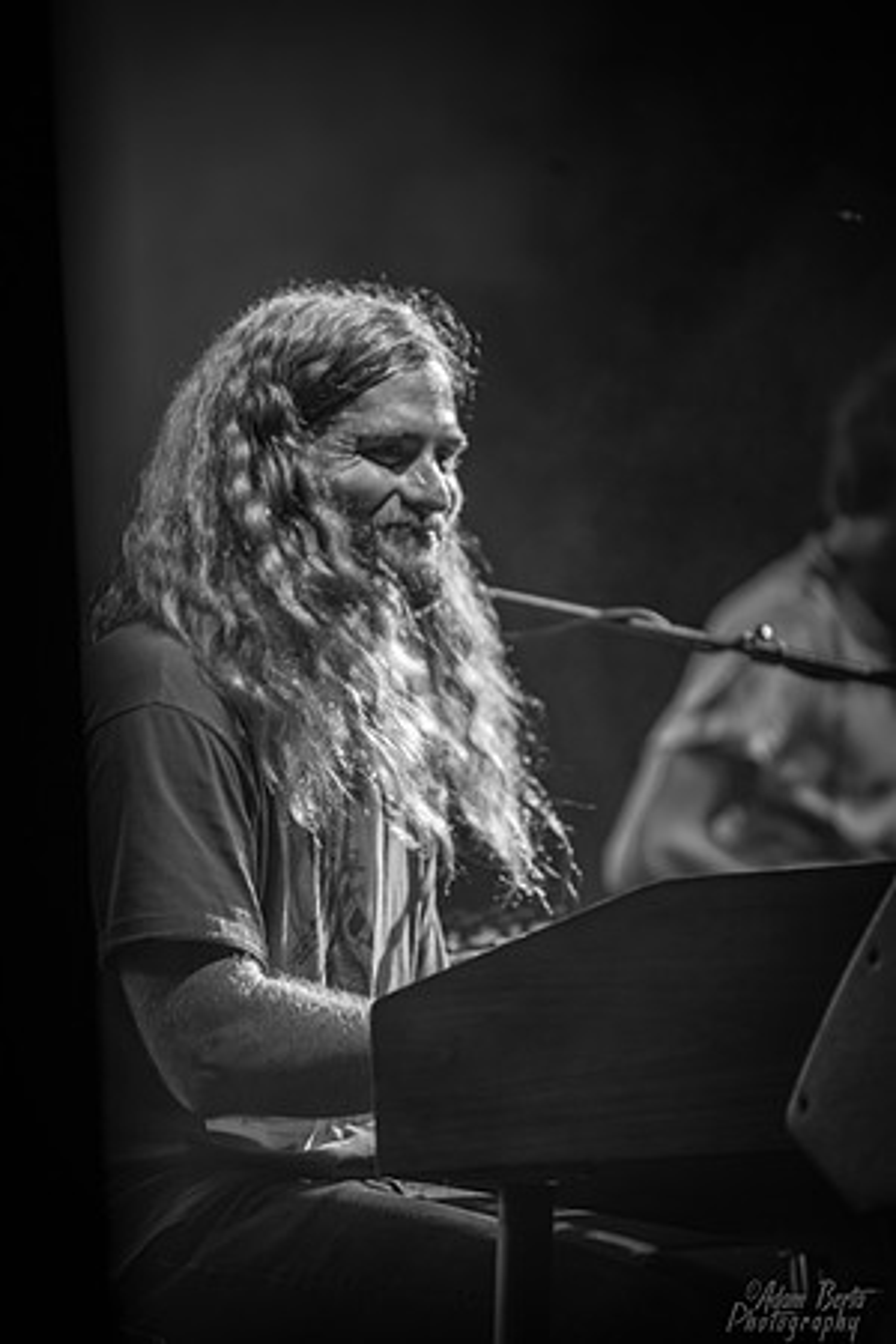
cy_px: 672
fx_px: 7839
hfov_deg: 6.5
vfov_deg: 9.8
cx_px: 448
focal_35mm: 210
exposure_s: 1/50
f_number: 4
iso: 100
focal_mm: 210
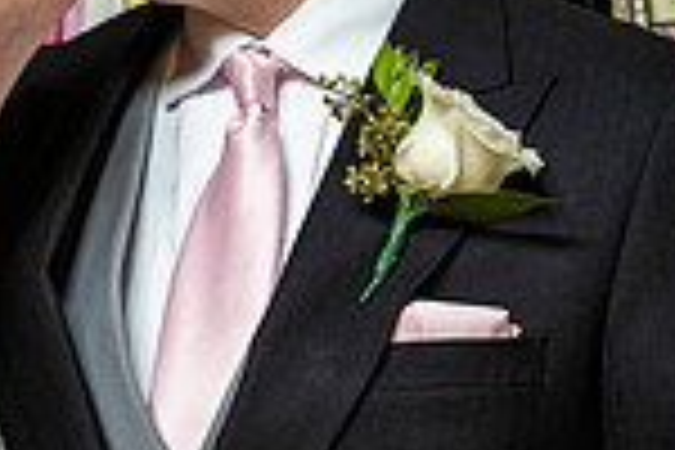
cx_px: 32
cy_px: 187
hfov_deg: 7.6
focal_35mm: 270
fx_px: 5062
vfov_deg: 5.1
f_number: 2.8
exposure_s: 1/200
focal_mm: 70
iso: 1600
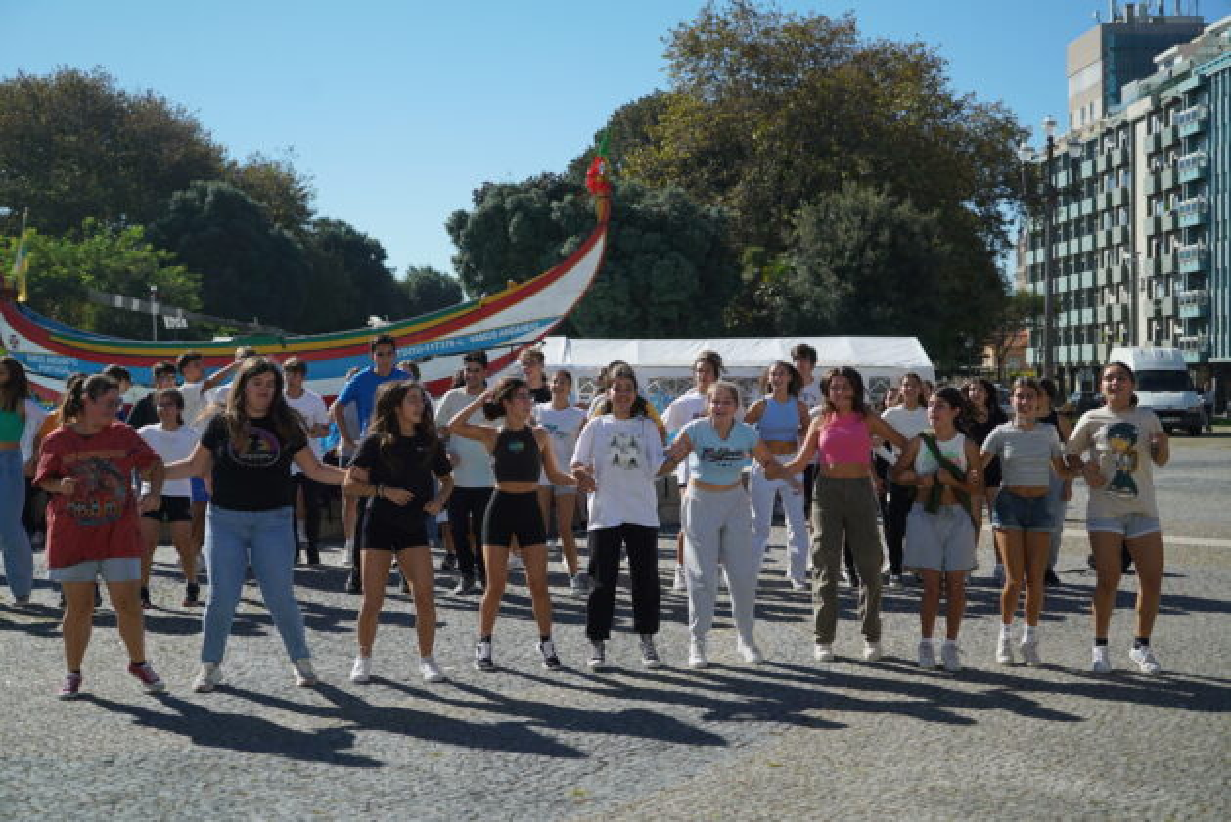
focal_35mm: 47
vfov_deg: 28.7
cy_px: 411
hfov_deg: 41.9
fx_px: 1608
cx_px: 616
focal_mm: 47
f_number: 4
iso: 125
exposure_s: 1/1600
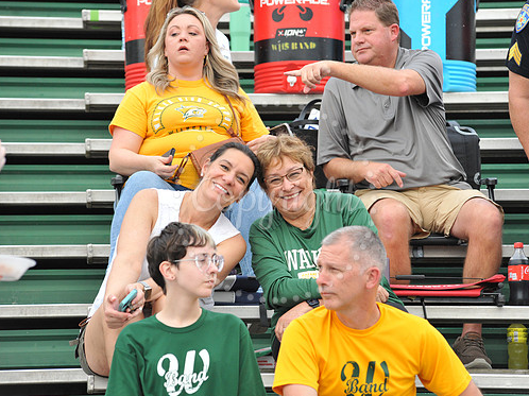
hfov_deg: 8.8
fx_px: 3422
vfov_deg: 6.6
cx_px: 275
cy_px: 201
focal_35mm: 224
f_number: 5.6
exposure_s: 1/250
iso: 1600
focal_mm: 200
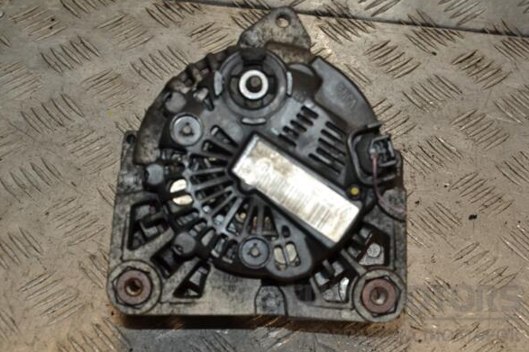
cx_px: 268
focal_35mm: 89
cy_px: 178
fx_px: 1307
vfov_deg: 15.4
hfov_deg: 22.9
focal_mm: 58
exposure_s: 1/200
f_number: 8
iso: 800
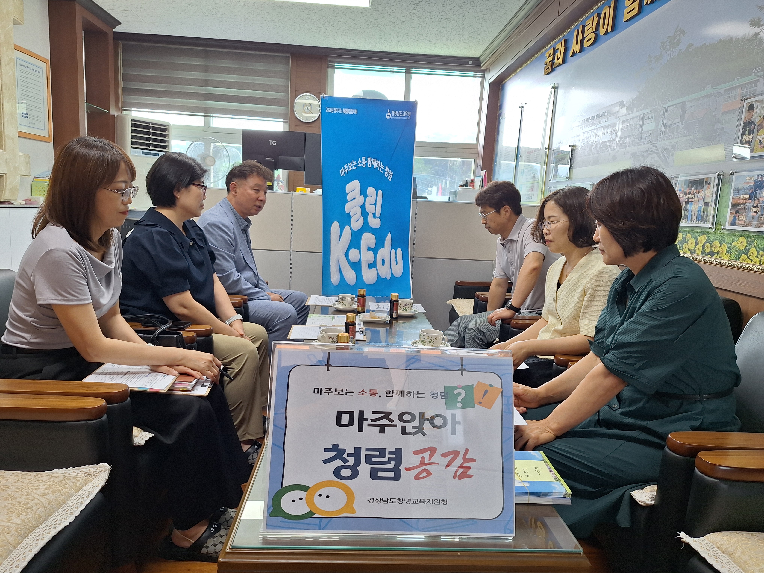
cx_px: 382
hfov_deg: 73.9
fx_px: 508
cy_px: 286
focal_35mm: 23
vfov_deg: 58.9
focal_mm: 5.54
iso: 50
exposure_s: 1/60
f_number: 1.8
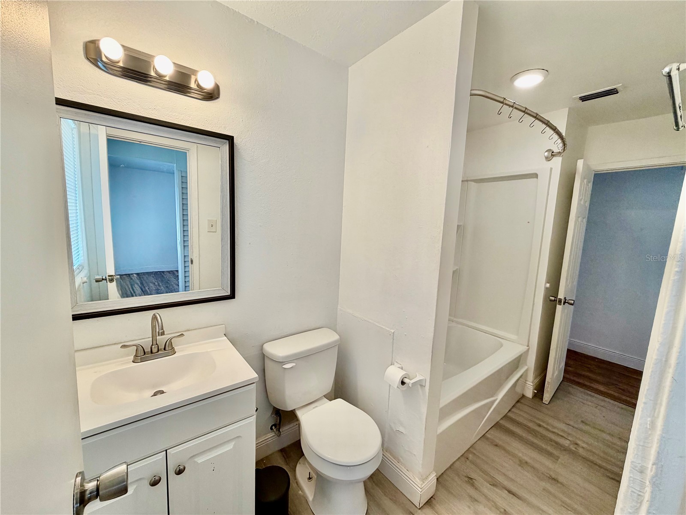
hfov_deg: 102.1
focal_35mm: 14
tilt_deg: -6.7
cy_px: 258
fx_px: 277
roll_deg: -2.9
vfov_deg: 85.7
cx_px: 343
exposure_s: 1/120
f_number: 2.2
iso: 80
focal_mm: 2.22
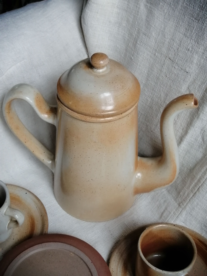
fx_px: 351
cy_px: 138
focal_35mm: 44
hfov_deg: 32.9
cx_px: 104
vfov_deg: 42.9
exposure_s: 1/30
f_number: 1.8
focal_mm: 3.95
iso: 125
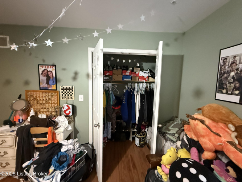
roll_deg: -0.8
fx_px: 98
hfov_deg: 102.1
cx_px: 121
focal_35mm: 14
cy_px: 91
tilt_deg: -4.9
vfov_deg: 85.7
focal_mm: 2.22
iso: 1250
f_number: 2.2
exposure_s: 1/60
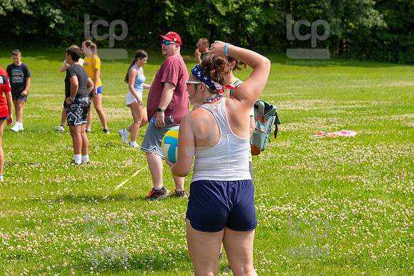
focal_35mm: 105
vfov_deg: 13.0
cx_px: 207
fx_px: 1207
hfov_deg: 19.5
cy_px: 138
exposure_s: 1/800
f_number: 5.6
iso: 200
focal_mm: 70
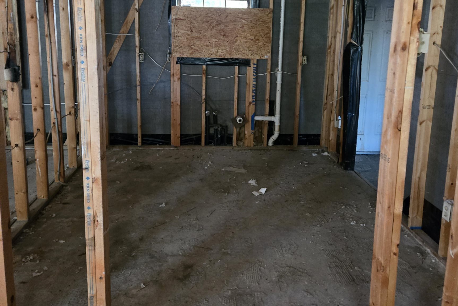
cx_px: 229
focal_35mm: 32
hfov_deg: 58.7
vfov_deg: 40.5
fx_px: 407
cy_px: 97
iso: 1600
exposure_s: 1/40
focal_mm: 5.4
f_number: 1.8
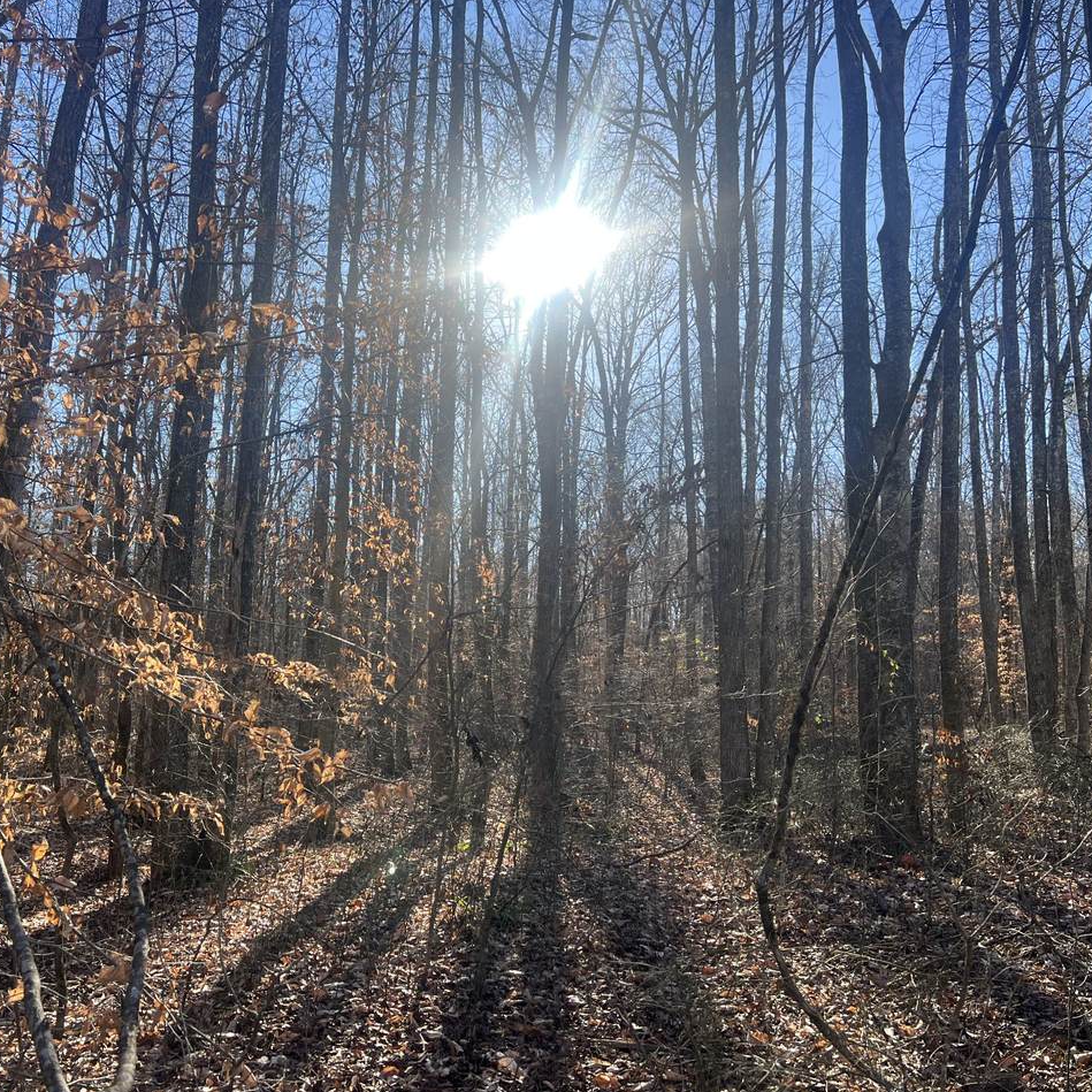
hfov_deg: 52.3
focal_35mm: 31
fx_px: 1106
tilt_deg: +6.8
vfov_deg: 52.5
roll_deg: -2.3
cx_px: 464
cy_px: 547
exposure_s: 1/1280
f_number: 1.5
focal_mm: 5.7
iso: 50
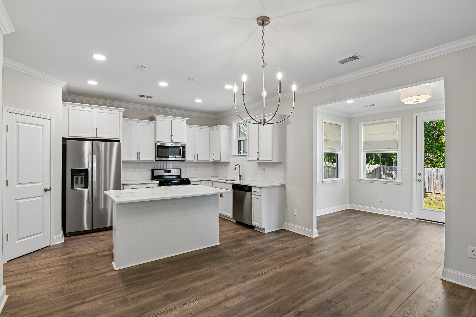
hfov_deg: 93.3
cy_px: 158
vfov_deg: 70.4
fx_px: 225
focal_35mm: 17
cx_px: 238
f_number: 8
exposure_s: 1/5
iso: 100
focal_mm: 17
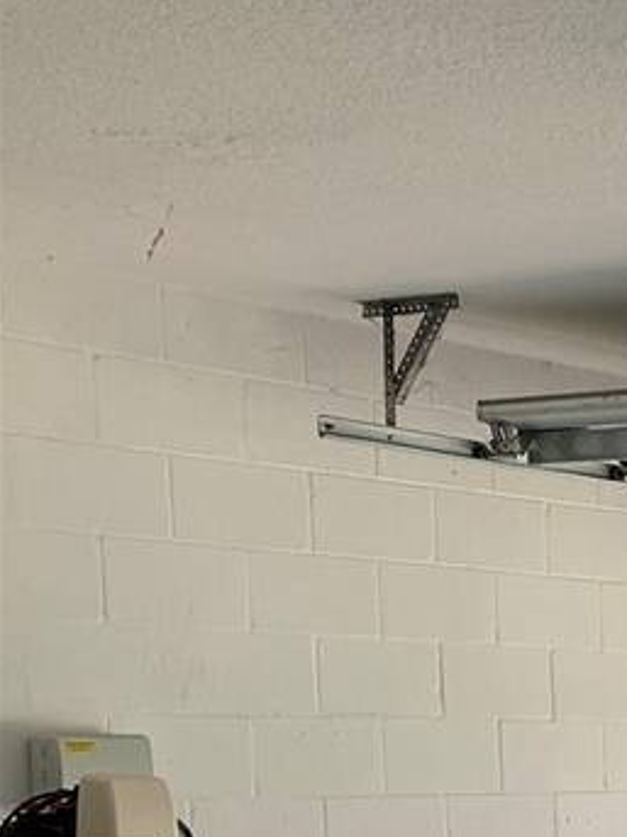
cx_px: 1095
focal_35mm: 91
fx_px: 2199
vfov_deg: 19.7
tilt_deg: -7.0
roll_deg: +0.1
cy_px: 1103
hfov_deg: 14.5
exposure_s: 1/337
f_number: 1.8
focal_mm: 4.25
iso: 25
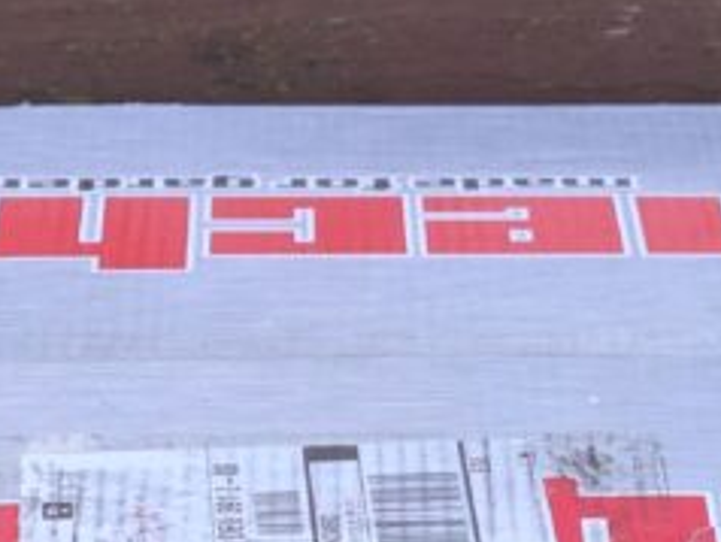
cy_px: 1086
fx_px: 4566
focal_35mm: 219
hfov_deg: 9.0
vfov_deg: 6.6
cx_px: 309
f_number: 1.89
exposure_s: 1/224
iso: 44
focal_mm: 5.43
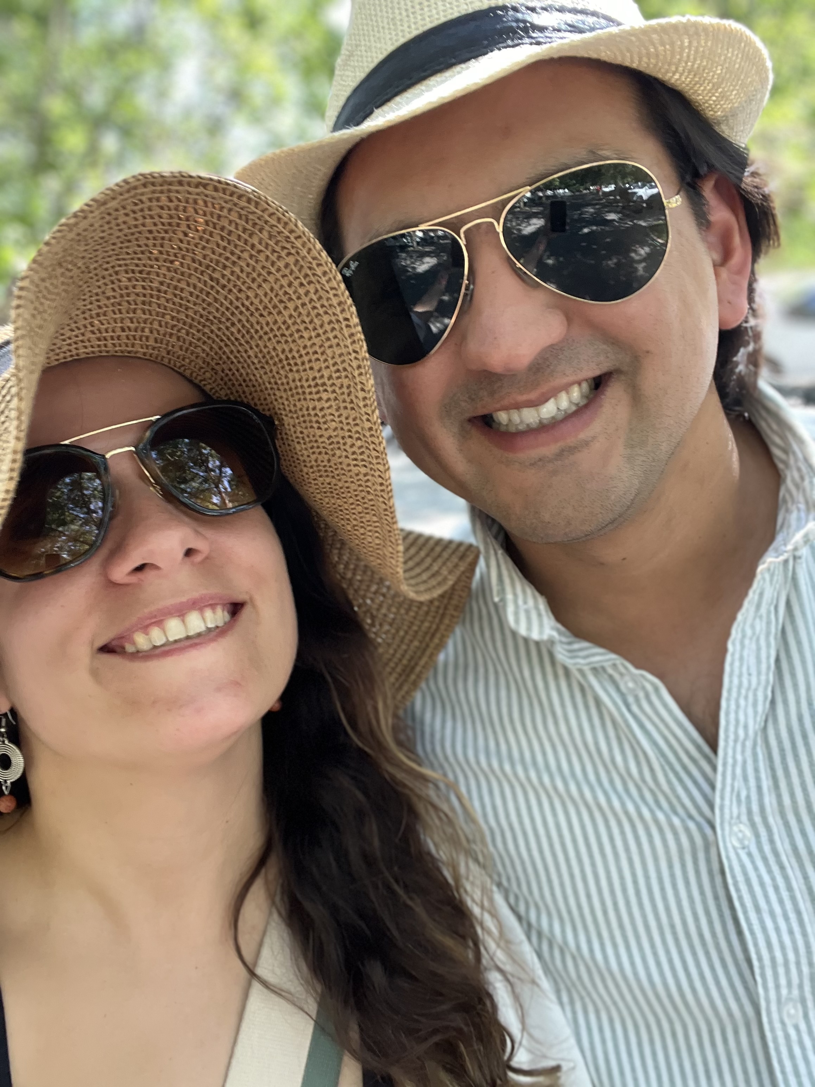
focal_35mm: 30
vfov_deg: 60.0
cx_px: 408
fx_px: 942
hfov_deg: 46.8
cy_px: 544
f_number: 2.2
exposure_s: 1/92
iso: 100
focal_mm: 2.71
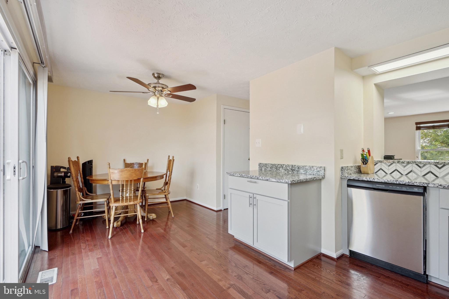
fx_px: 200
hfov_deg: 96.7
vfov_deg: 73.7
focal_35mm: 16
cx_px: 224
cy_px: 150
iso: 800
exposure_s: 1/20
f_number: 8
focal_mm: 16
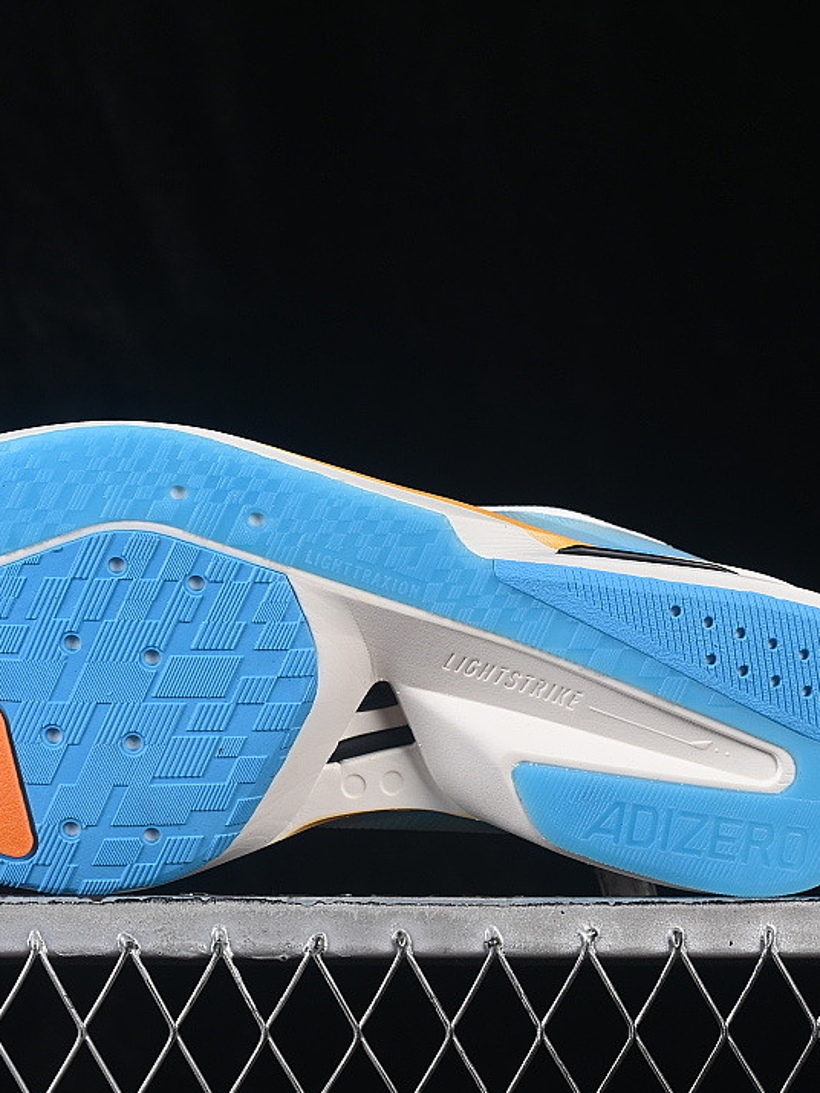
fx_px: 3441
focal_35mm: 109
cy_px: 550
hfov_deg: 13.6
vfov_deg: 18.0
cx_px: 338
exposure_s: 1/80
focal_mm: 50
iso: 160
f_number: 8
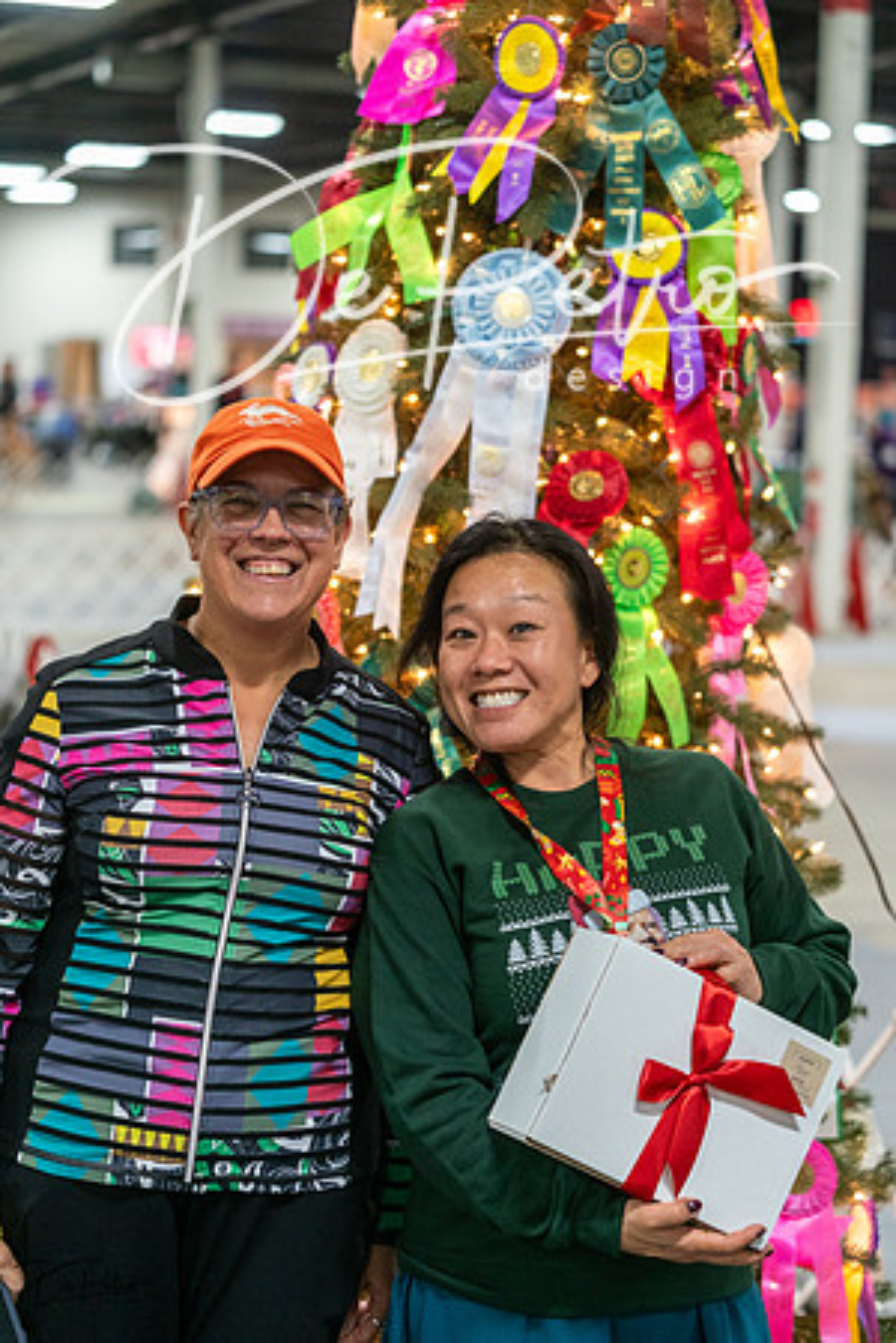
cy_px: 672
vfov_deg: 28.8
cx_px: 448
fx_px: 2613
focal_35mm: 70
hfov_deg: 19.5
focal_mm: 70
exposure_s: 1/160
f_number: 2.8
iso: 3200
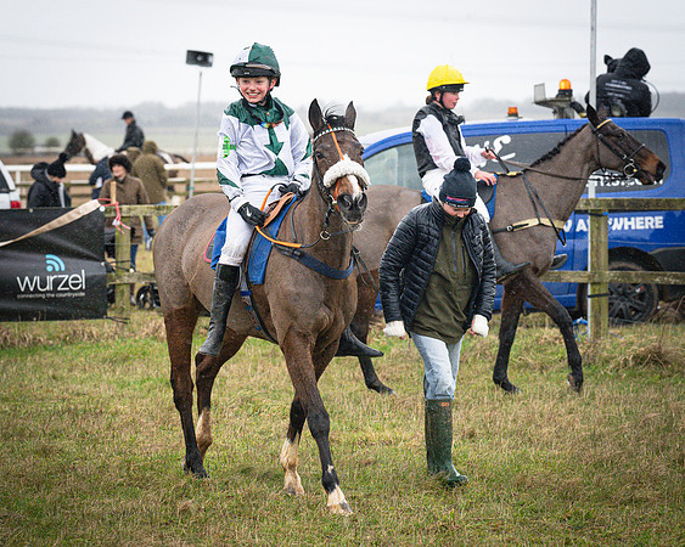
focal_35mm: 177
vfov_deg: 8.7
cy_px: 236
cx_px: 279
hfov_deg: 10.9
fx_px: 3596
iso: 3200
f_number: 5
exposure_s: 1/1000
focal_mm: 135
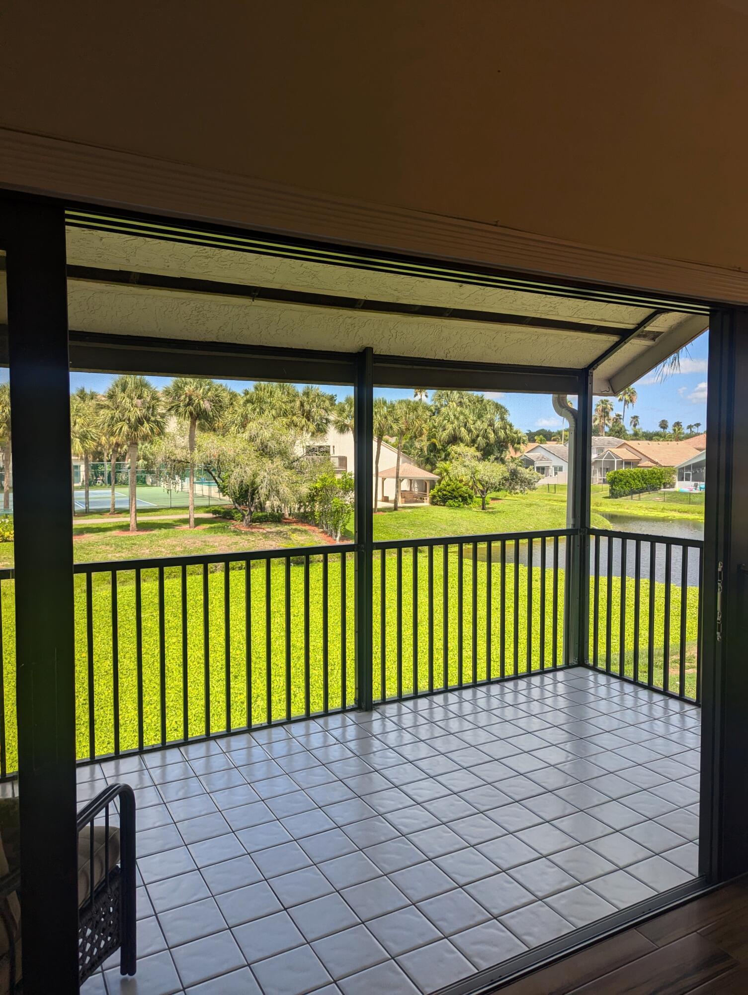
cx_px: 374
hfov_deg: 56.9
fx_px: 690
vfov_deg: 71.5
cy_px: 498
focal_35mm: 24
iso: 40
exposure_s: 1/935
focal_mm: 6.81
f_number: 1.85
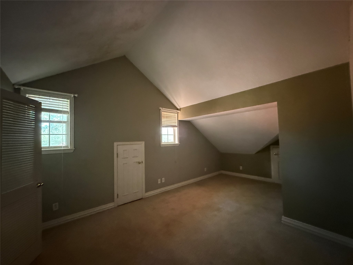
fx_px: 143
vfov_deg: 85.7
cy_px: 132
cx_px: 176
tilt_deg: +2.5
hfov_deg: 102.1
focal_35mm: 14
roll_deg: +0.4
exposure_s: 1/36
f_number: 2.2
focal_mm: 2.22
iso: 1600
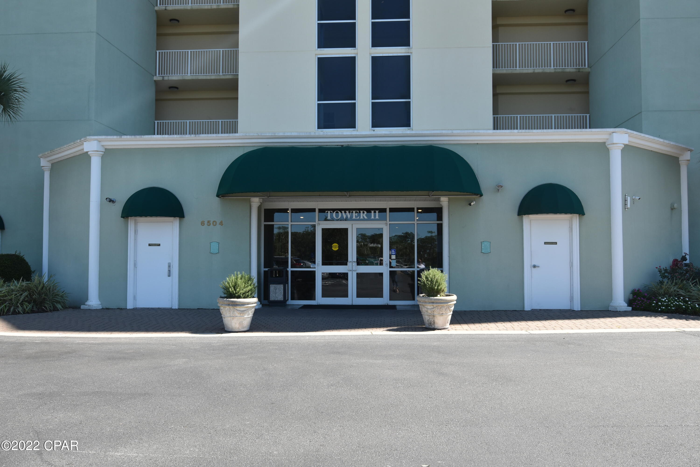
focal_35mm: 32
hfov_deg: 59.5
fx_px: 613
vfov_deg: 41.7
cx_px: 350
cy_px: 234
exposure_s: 1/250
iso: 250
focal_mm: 21
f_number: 8
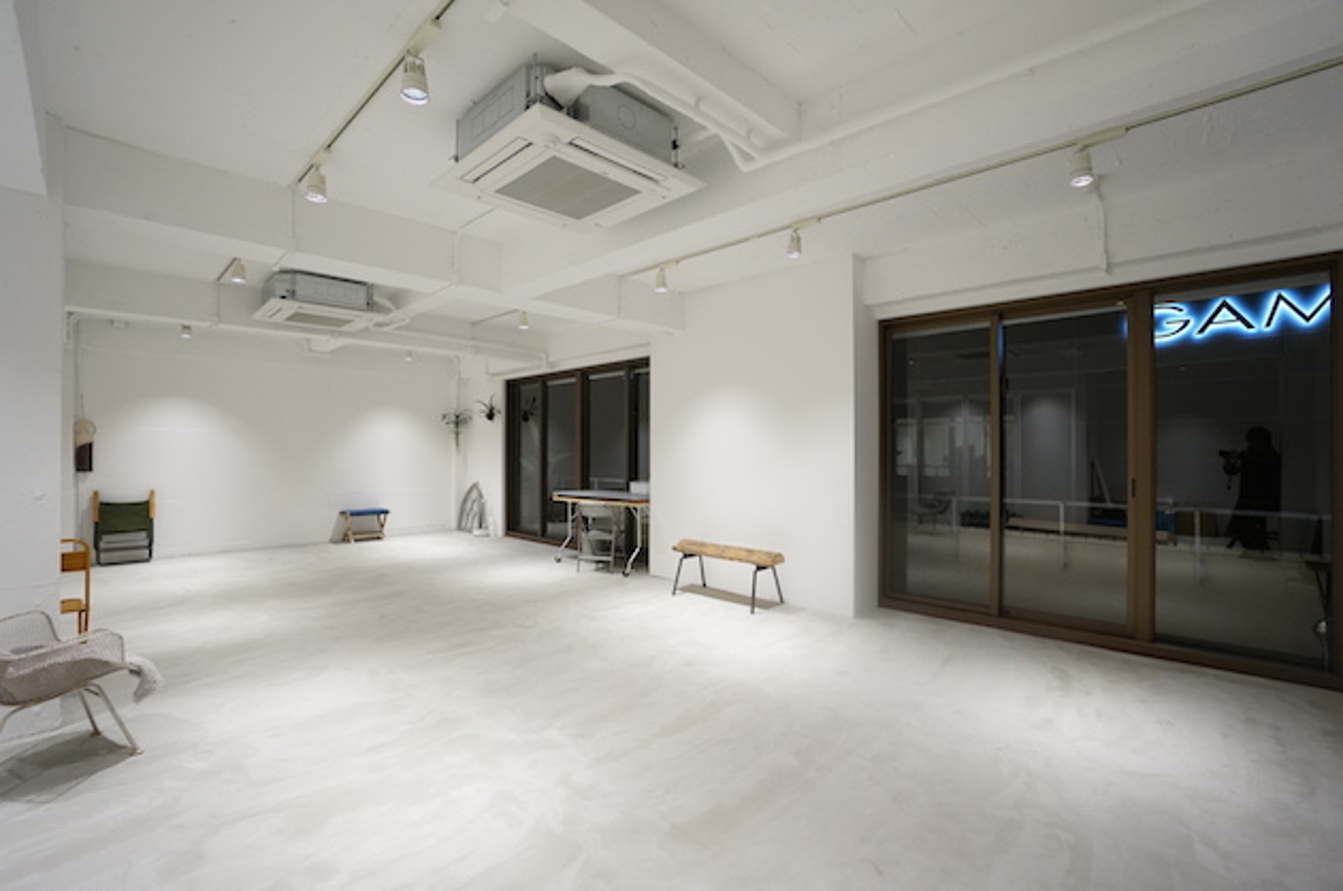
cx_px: 672
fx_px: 559
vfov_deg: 77.1
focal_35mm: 15
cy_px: 446
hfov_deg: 100.5
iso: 640
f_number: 4
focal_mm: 10
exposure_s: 1/60
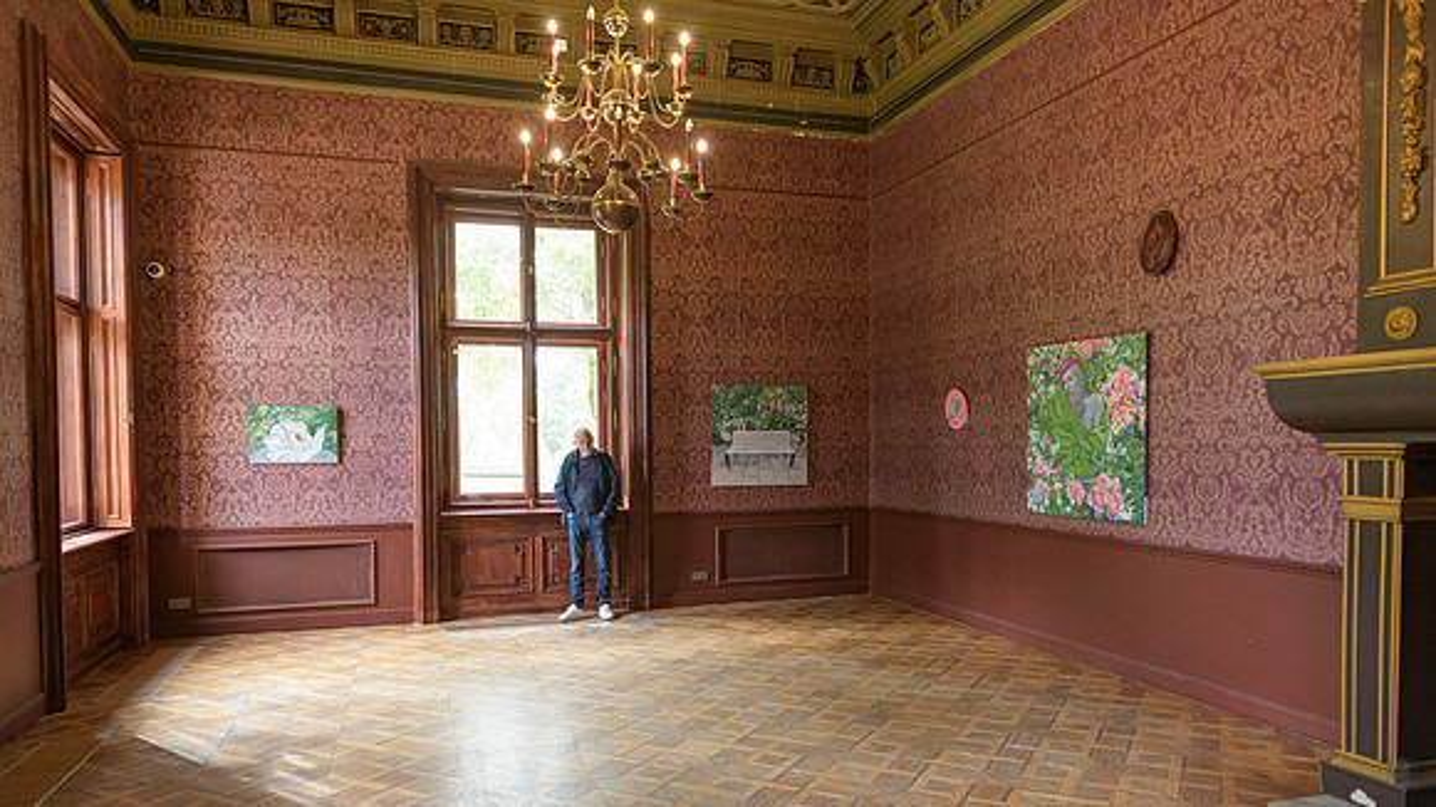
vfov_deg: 45.5
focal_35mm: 25
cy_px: 478
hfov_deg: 73.8
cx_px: 718
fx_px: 957
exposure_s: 1/50
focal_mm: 24
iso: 560
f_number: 3.5
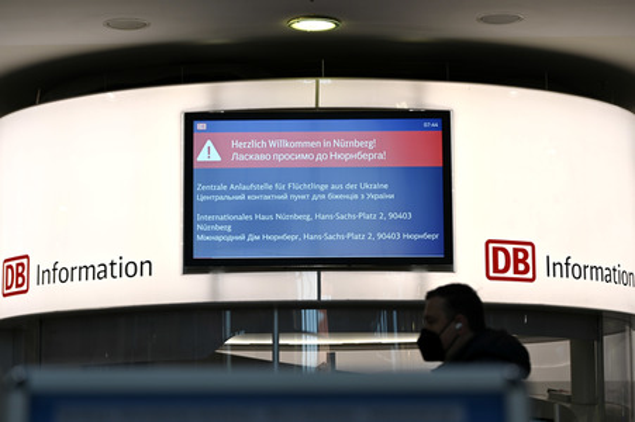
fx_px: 1410
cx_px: 318
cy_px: 211
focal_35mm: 80
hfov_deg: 25.4
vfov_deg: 17.0
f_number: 2.8
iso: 100
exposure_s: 1/250
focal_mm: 80
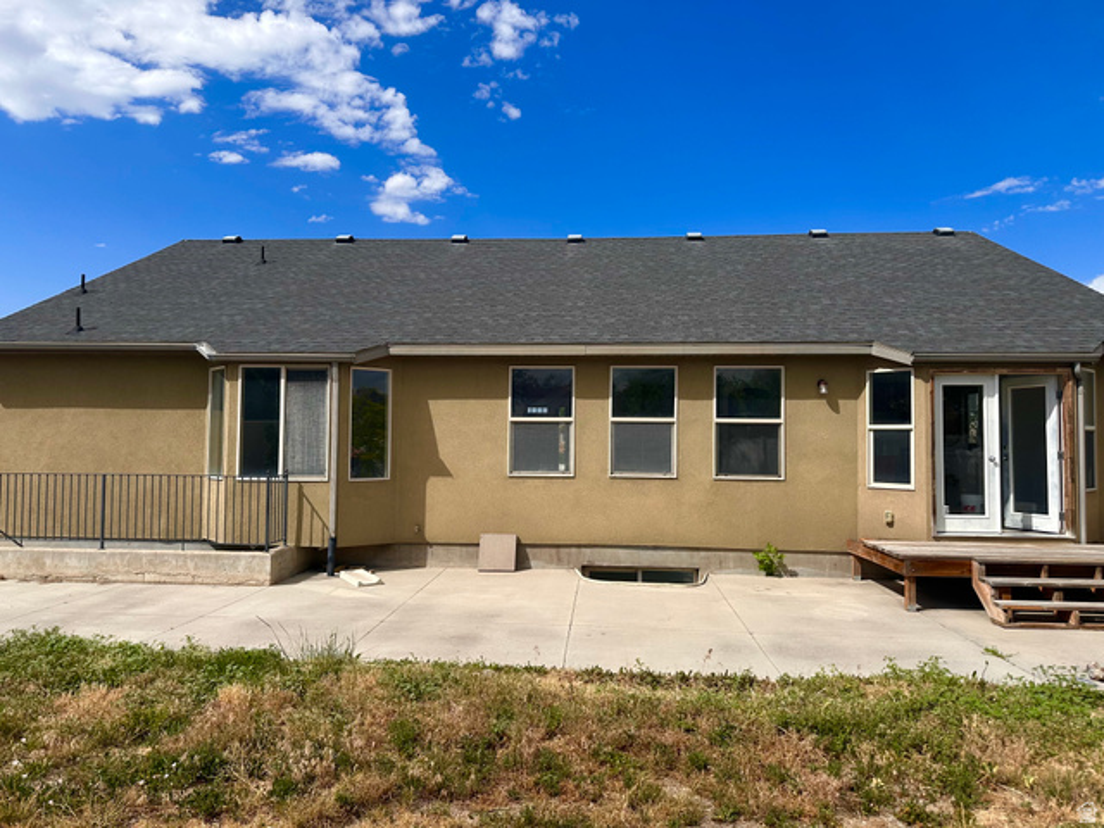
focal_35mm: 24
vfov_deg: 56.8
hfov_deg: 71.6
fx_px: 765
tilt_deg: +3.1
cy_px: 414
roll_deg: -0.4
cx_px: 552
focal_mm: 6.86
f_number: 1.78
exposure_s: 1/5848
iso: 80
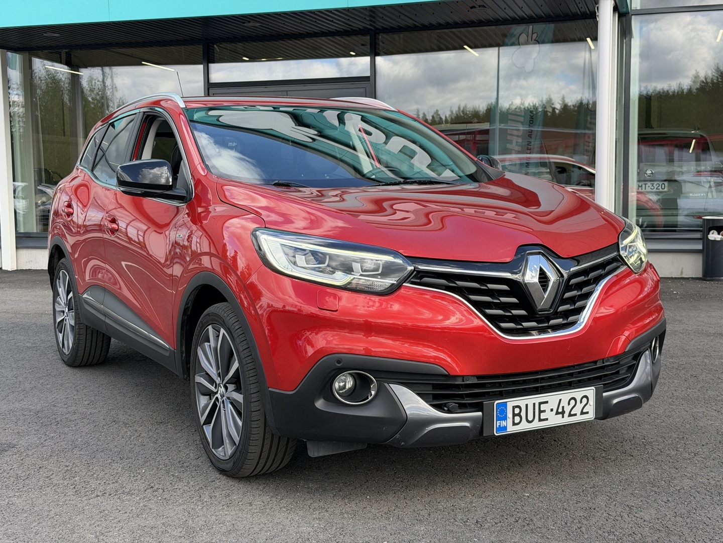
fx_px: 1003
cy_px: 272
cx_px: 362
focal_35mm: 48
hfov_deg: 39.7
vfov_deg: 30.3
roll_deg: +0.2
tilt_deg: -5.3
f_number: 1.78
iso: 100
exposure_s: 1/928
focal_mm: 6.76
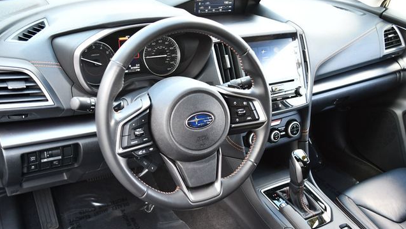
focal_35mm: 38
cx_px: 203
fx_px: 409
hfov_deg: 52.8
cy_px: 125
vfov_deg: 31.2
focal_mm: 18
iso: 800
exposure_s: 1/160
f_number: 3.5
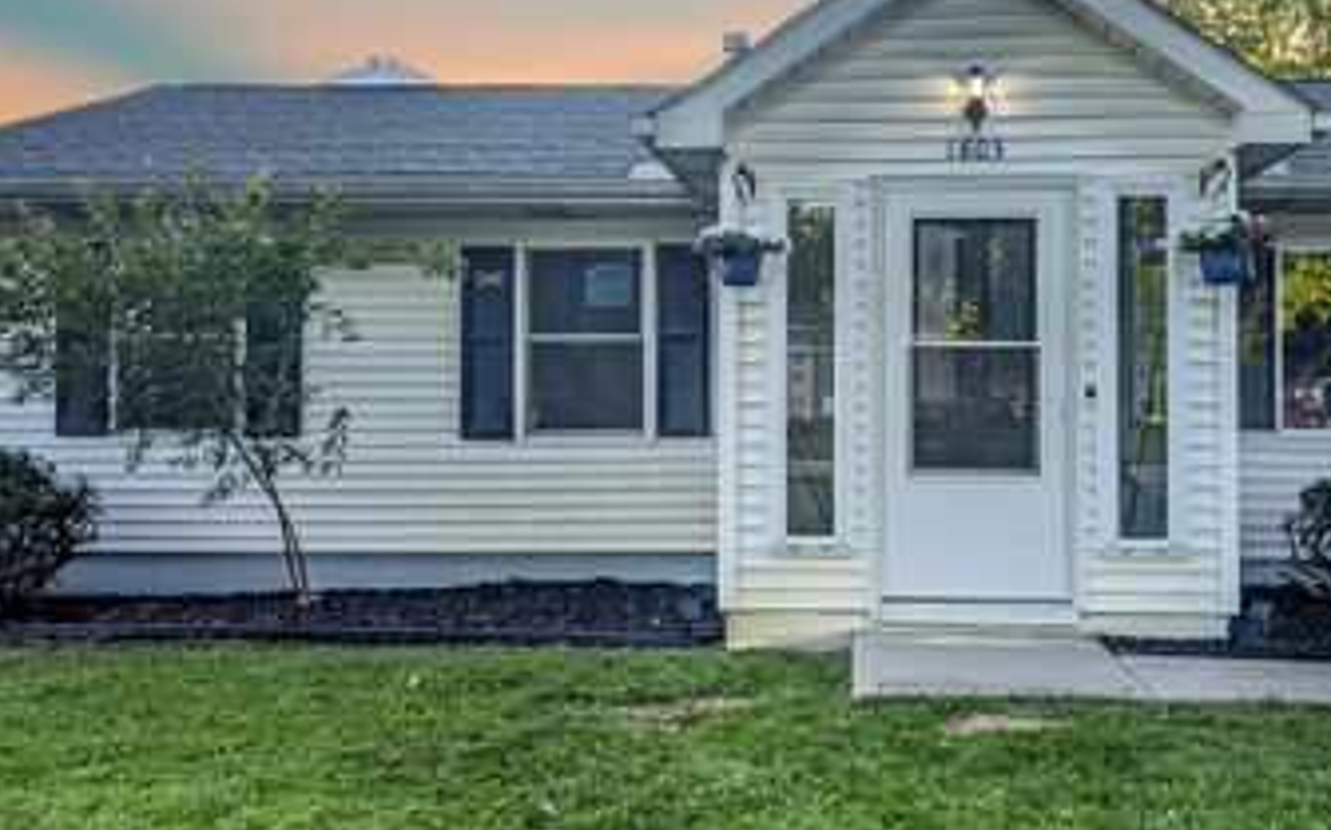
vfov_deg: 33.5
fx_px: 1378
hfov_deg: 51.2
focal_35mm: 38
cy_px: 349
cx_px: 795
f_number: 1.68
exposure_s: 1/582
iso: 21
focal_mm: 6.9
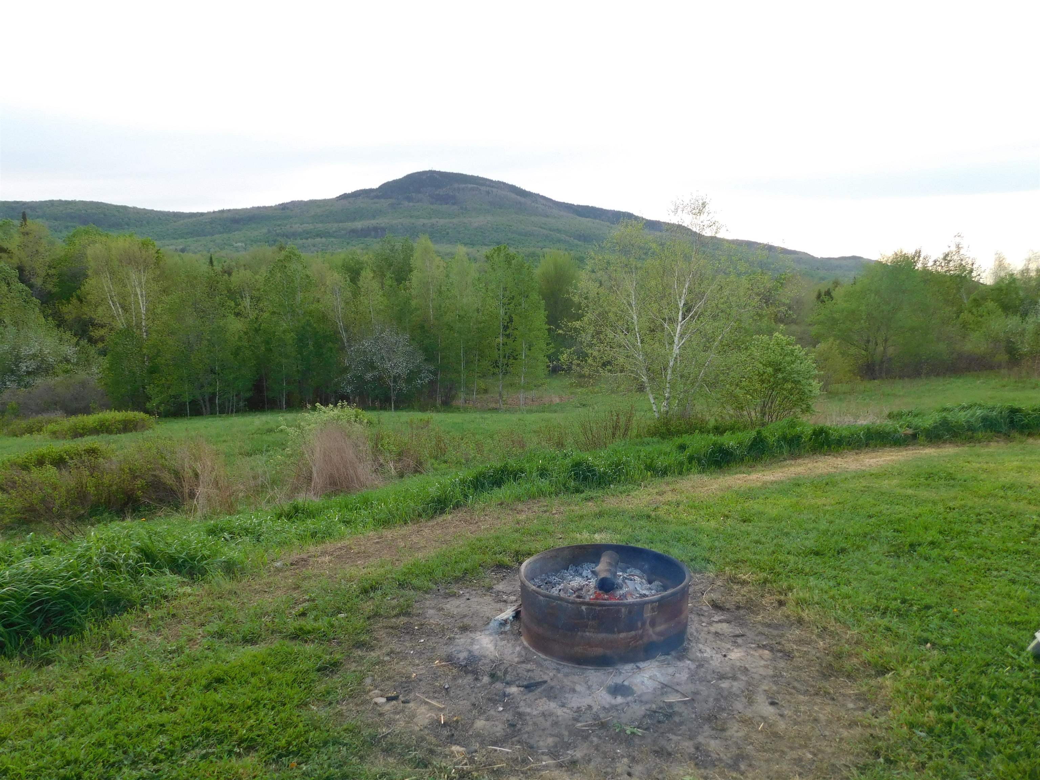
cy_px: 390
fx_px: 691
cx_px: 520
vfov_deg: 58.9
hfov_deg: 73.9
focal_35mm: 23
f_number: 3
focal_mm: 4
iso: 125
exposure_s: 1/160
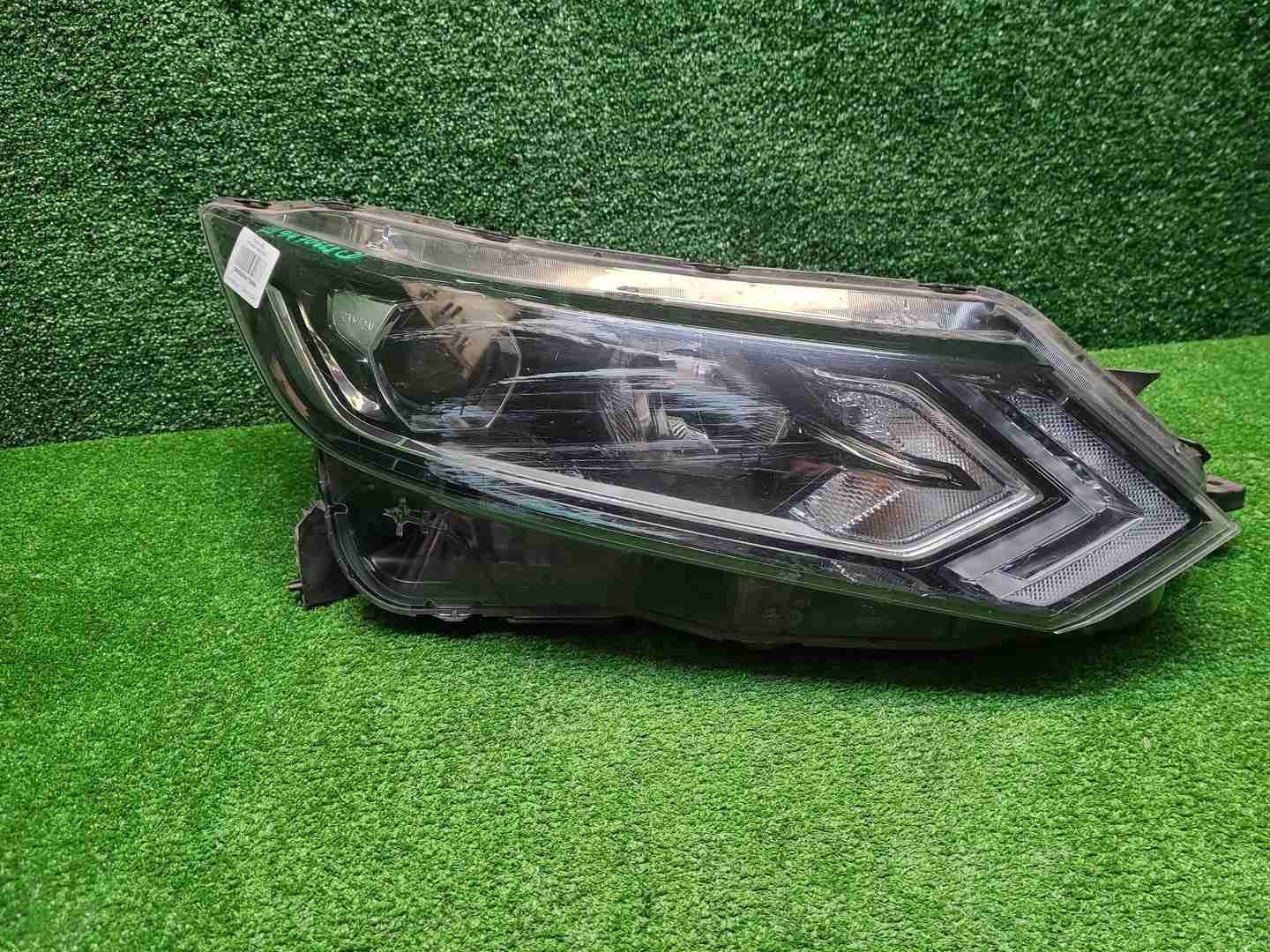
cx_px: 635
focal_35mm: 26
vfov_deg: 53.1
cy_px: 476
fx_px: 954
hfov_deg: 67.3
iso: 146
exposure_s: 1/50
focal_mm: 5.4
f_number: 1.8
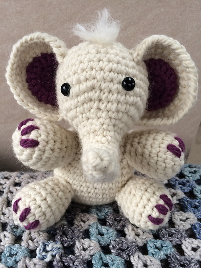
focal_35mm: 29
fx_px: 225
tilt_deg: -31.2
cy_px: 134
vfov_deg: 61.7
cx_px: 100
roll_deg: +1.8
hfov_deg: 48.2
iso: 50
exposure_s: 1/33
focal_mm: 4.15
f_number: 2.2
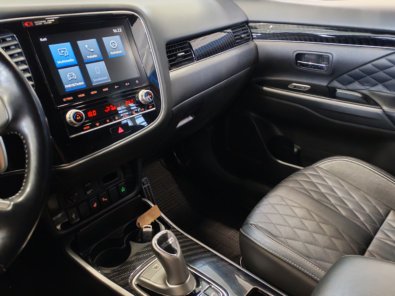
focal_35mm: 32
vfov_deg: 44.2
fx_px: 365
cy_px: 148
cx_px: 198
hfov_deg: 56.8
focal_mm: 6.12
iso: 2419
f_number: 1.9
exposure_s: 1/50
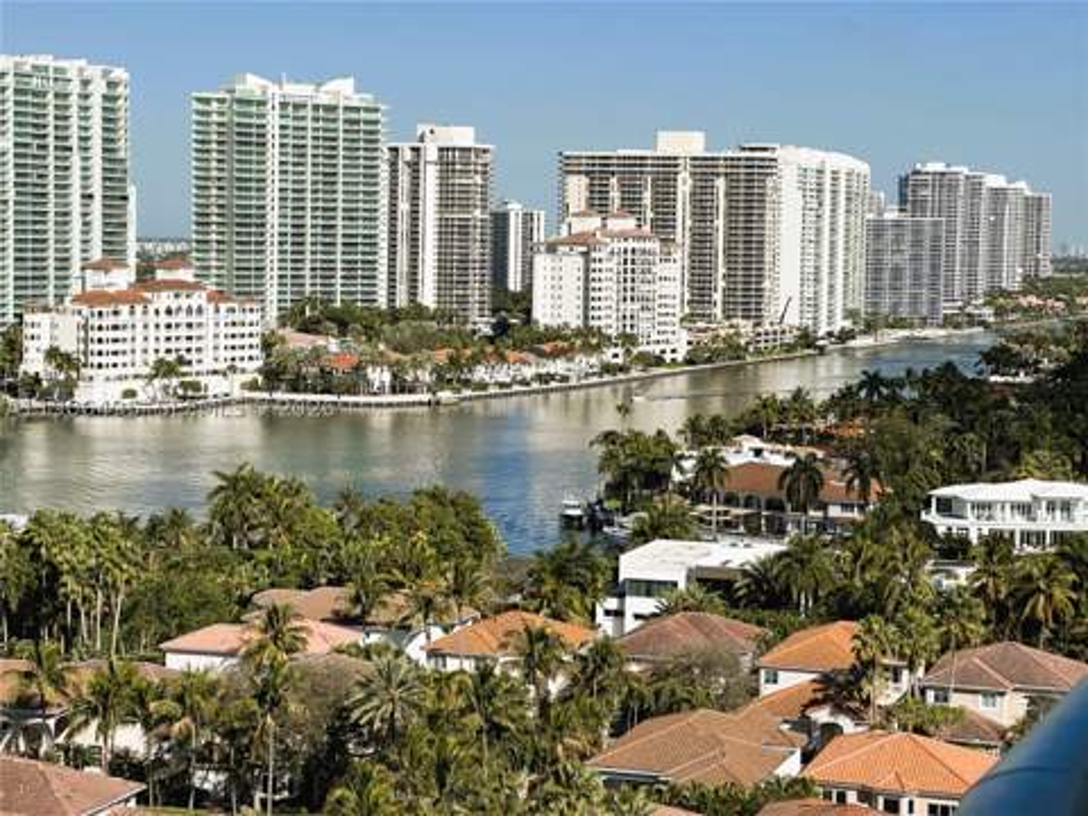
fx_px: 2420
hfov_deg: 25.3
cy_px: 408
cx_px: 544
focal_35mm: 77
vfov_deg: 19.1
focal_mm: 9
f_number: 2.8
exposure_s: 1/1429
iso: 32
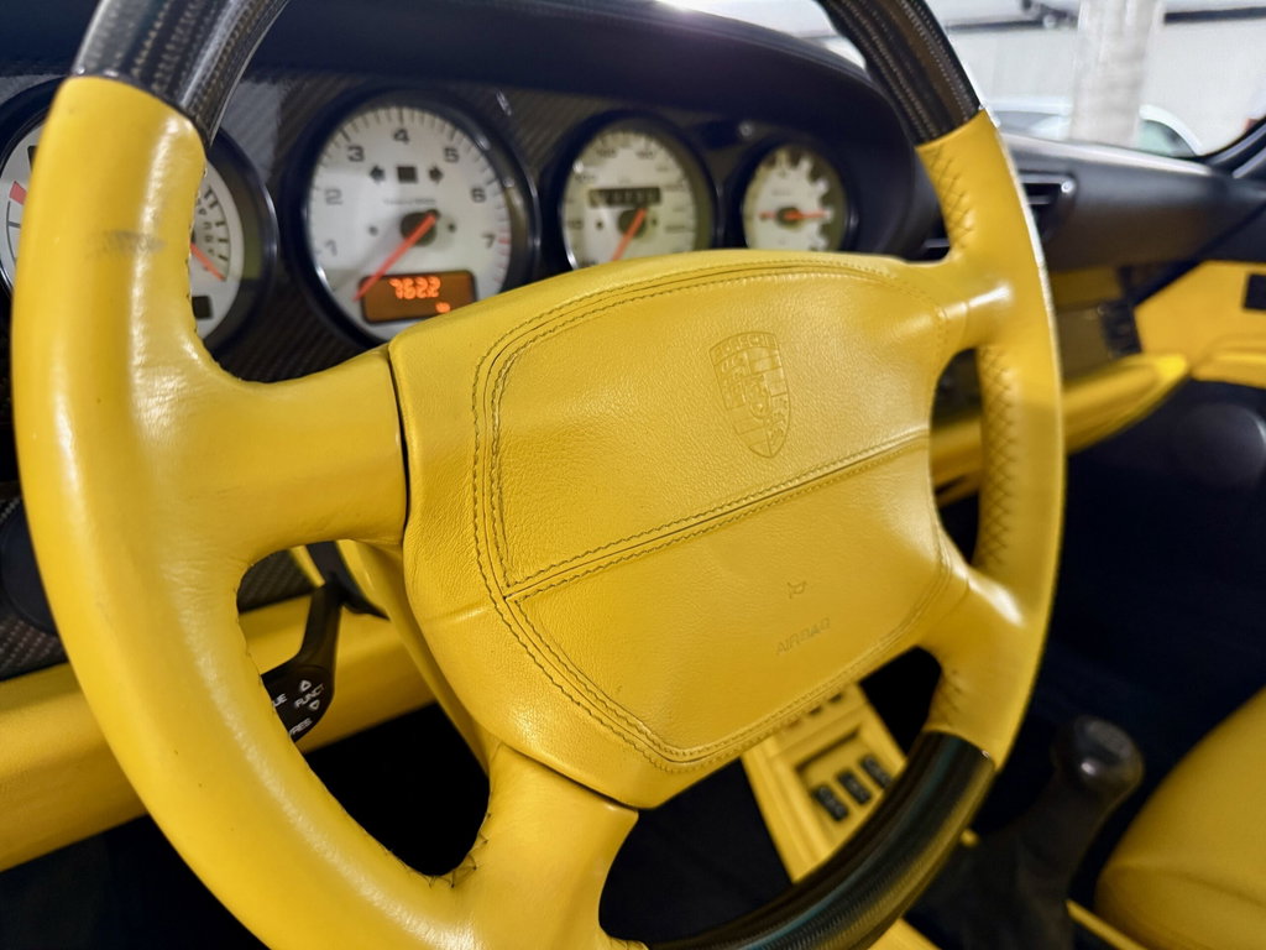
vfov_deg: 56.8
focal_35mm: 24
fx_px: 878
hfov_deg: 71.6
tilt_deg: -19.1
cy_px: 475
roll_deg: -2.0
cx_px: 633
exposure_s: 1/33
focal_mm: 6.76
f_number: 1.78
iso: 640
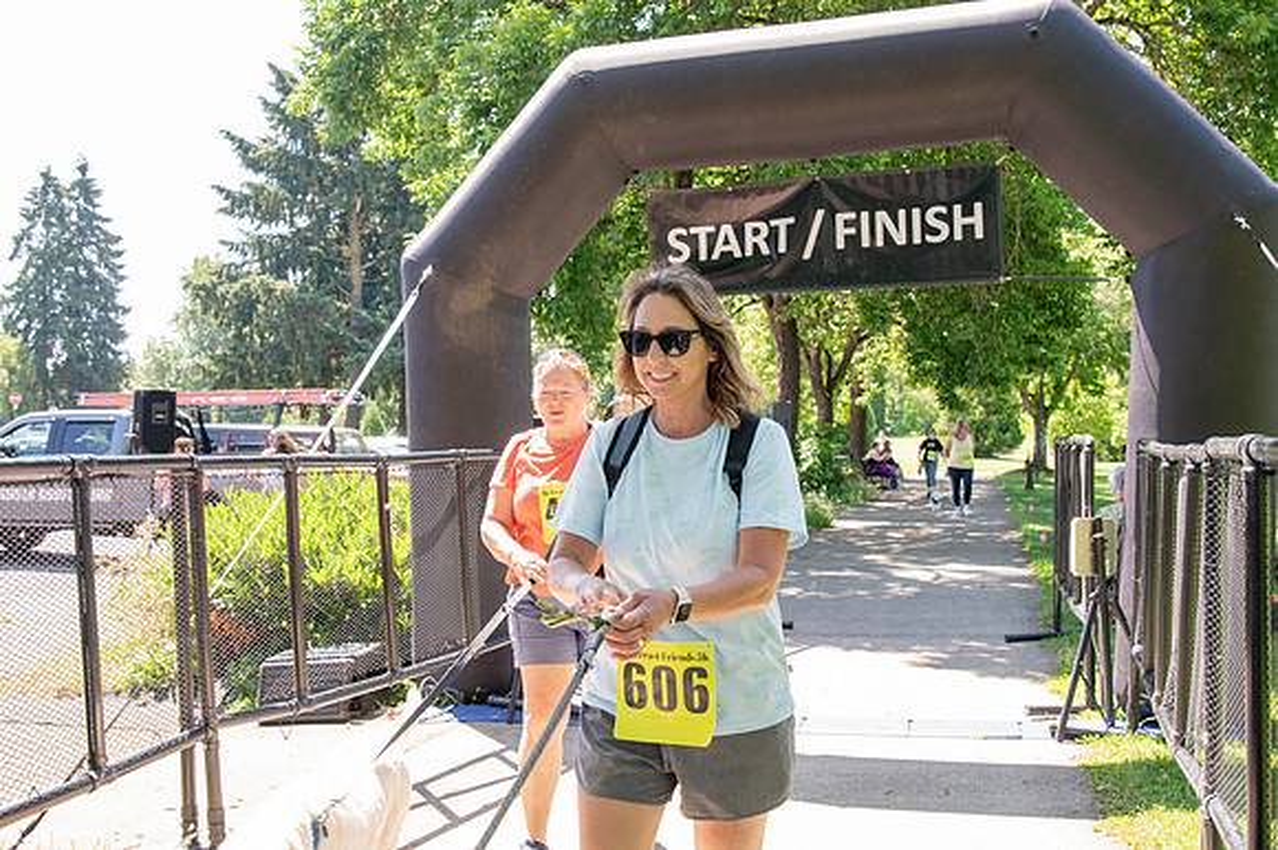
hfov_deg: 53.2
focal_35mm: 36
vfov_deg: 36.8
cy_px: 425
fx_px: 1277
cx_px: 639
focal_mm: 24
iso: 500
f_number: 4
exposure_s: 1/400
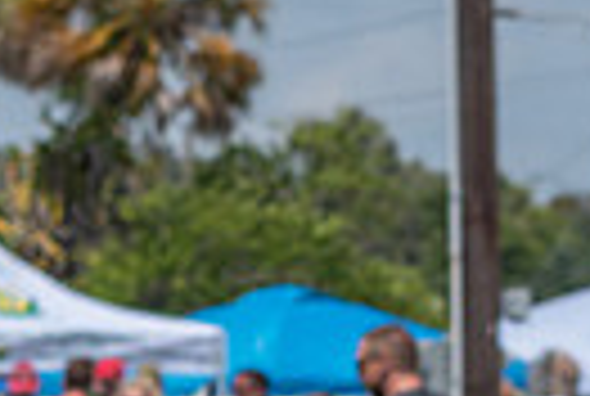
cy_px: 536
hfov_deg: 4.3
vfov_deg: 2.9
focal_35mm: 475
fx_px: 7802
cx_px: 152
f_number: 8
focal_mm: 70
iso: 200
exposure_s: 1/1000
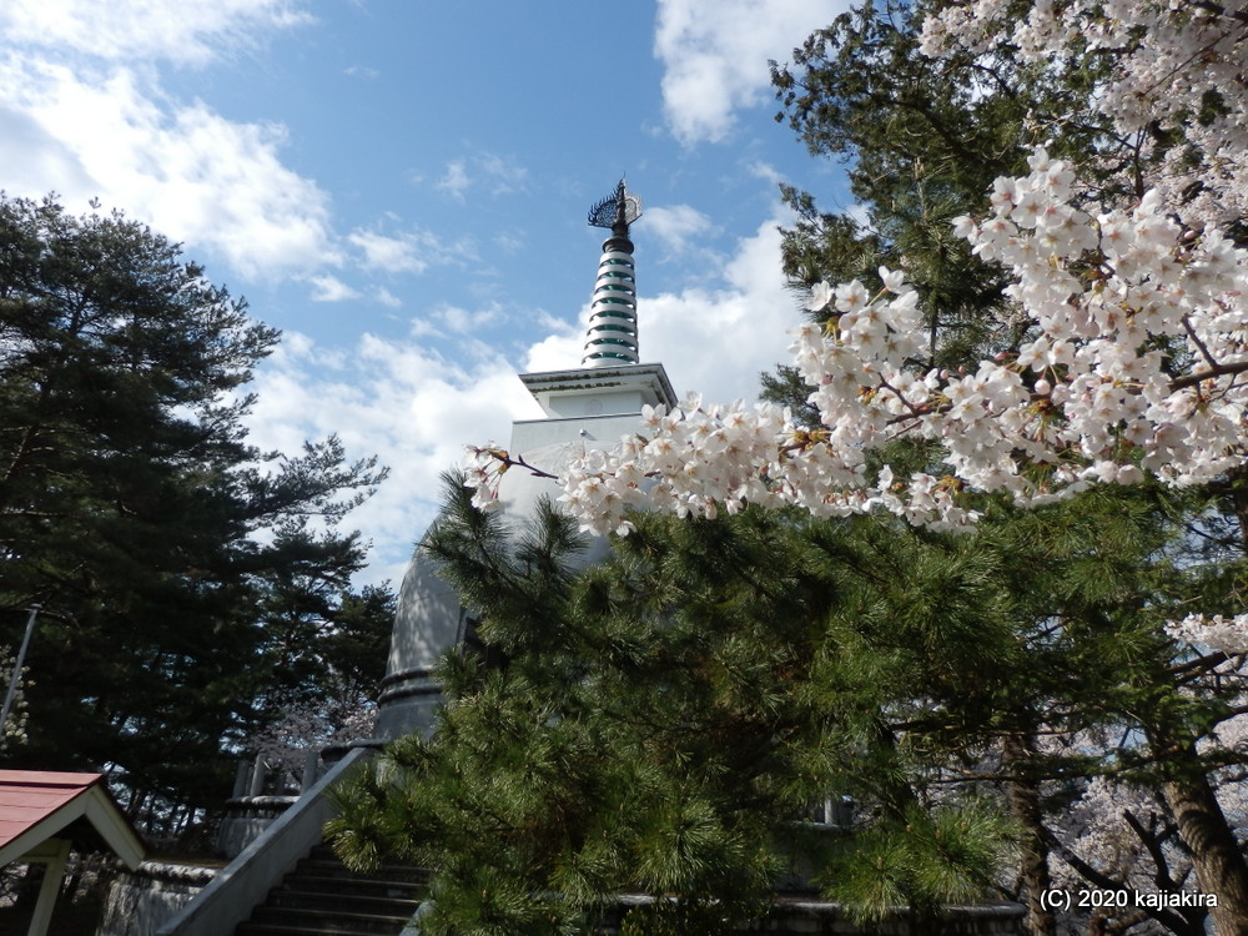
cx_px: 624
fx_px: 901
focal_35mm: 25
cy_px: 468
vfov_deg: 54.9
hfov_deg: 69.4
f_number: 3
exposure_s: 1/1250
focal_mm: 4.5
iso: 80
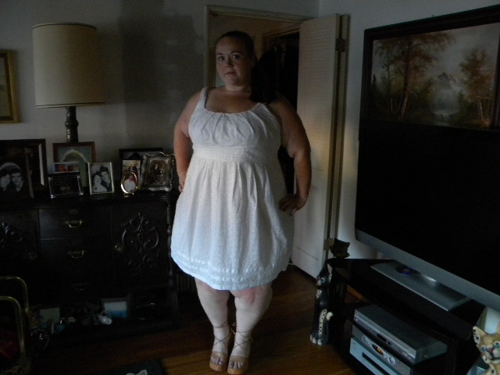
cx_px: 250
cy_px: 188
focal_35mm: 28
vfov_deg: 49.7
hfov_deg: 63.4
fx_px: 404
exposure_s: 1/9.3
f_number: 3.5
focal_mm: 5
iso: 400
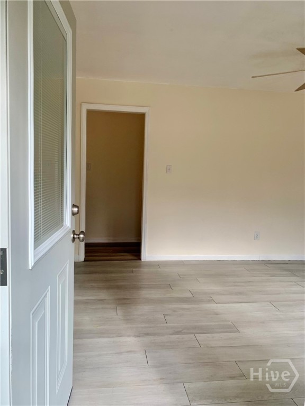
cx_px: 152
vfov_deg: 67.3
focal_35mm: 26
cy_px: 203
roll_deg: -1.9
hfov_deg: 53.1
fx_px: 305
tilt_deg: -4.6
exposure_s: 1/121
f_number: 1.8
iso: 50
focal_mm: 4.25
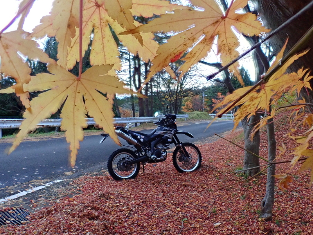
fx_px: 271
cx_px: 156
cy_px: 118
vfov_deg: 46.8
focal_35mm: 30
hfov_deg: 60.0
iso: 800
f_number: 3.2
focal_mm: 5.5
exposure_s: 1/100
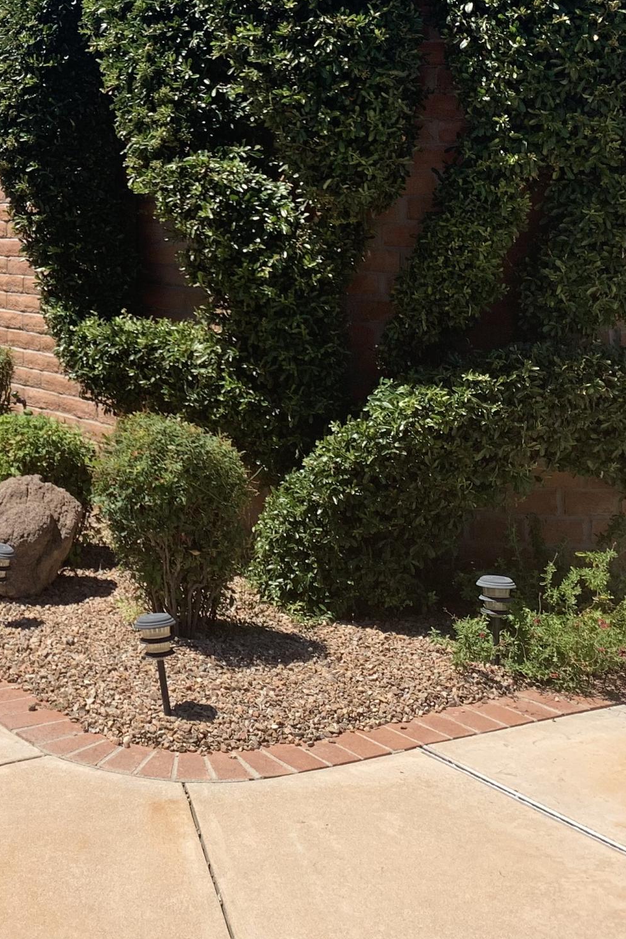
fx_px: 1435
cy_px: 225
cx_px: -16
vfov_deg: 35.4
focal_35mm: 55
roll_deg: +0.4
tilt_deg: +0.6
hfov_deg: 23.5
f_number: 1.8
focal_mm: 4.25
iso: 25
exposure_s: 1/1916
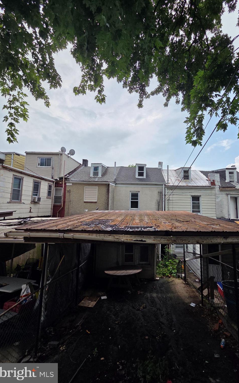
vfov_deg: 105.3
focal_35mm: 14
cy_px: 189
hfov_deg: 78.0
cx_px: 140
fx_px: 146
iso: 50
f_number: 2.2
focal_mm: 2.2
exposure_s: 1/1785
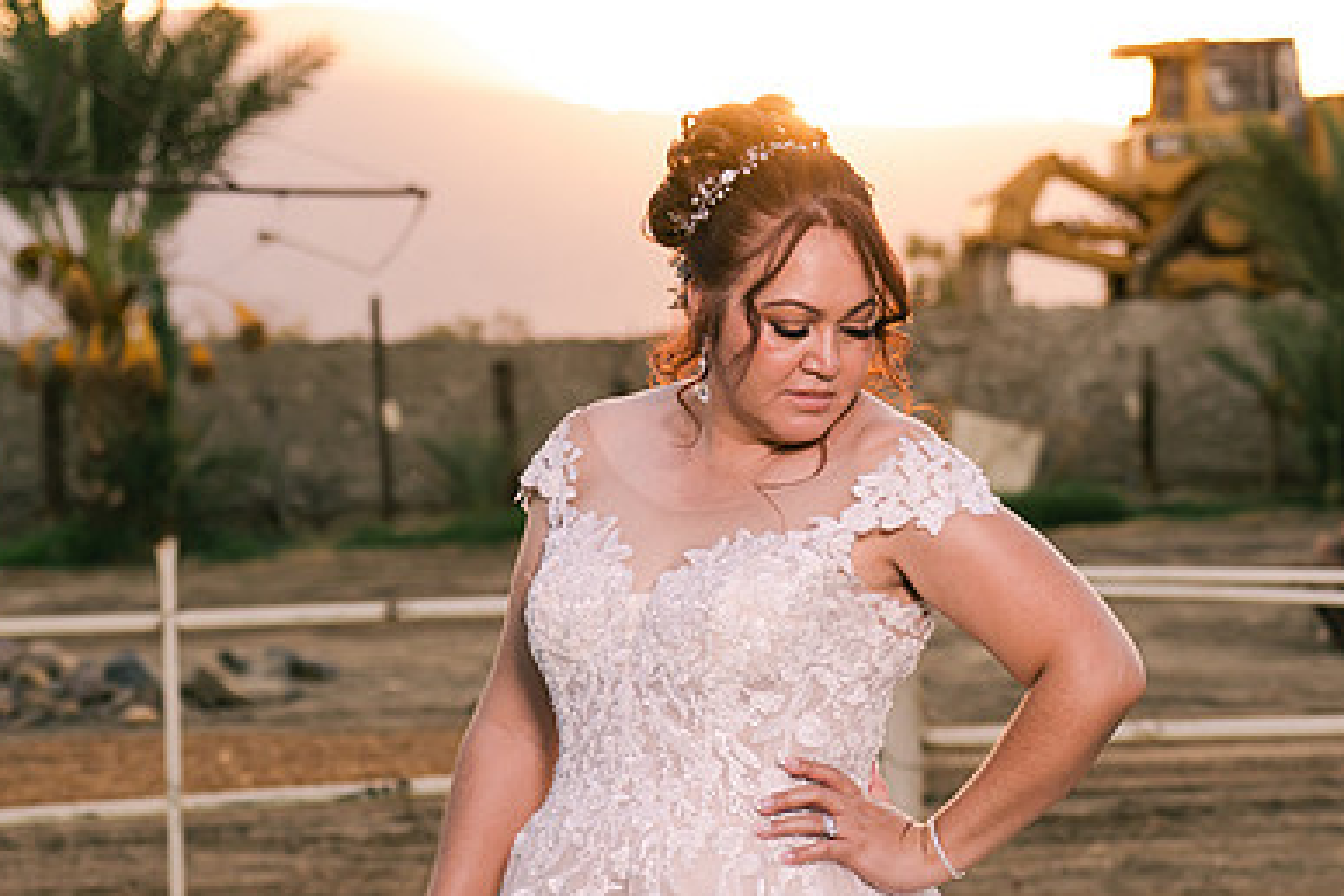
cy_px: 609
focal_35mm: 114
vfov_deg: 12.0
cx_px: 764
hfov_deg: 17.9
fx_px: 4256
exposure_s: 1/640
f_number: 3.2
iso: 200
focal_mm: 51
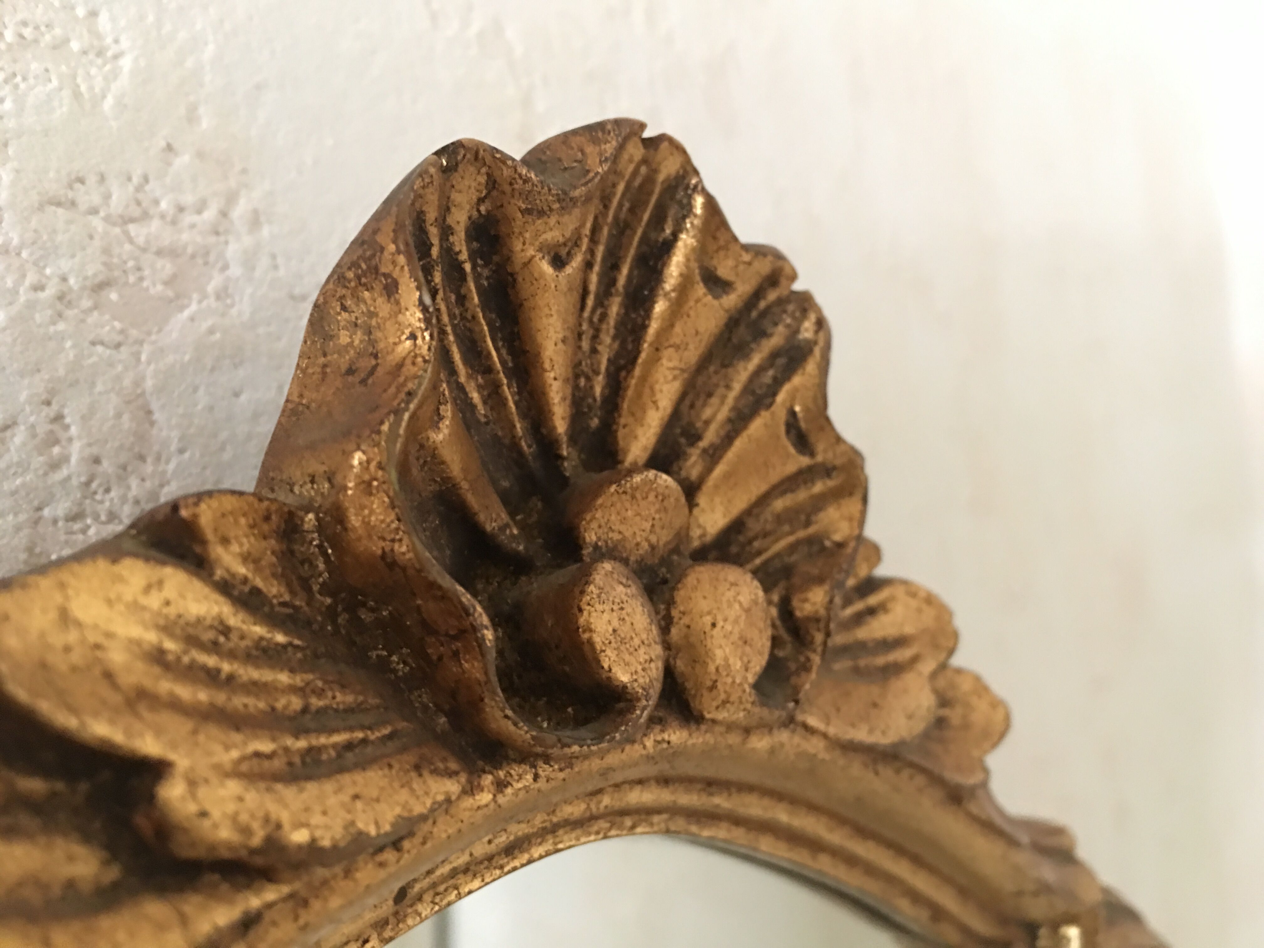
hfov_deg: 61.7
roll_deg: +1.5
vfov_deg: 48.2
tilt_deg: +6.2
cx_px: 632
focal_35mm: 29
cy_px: 474
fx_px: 1059
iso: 100
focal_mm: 4.15
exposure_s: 1/4
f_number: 2.2
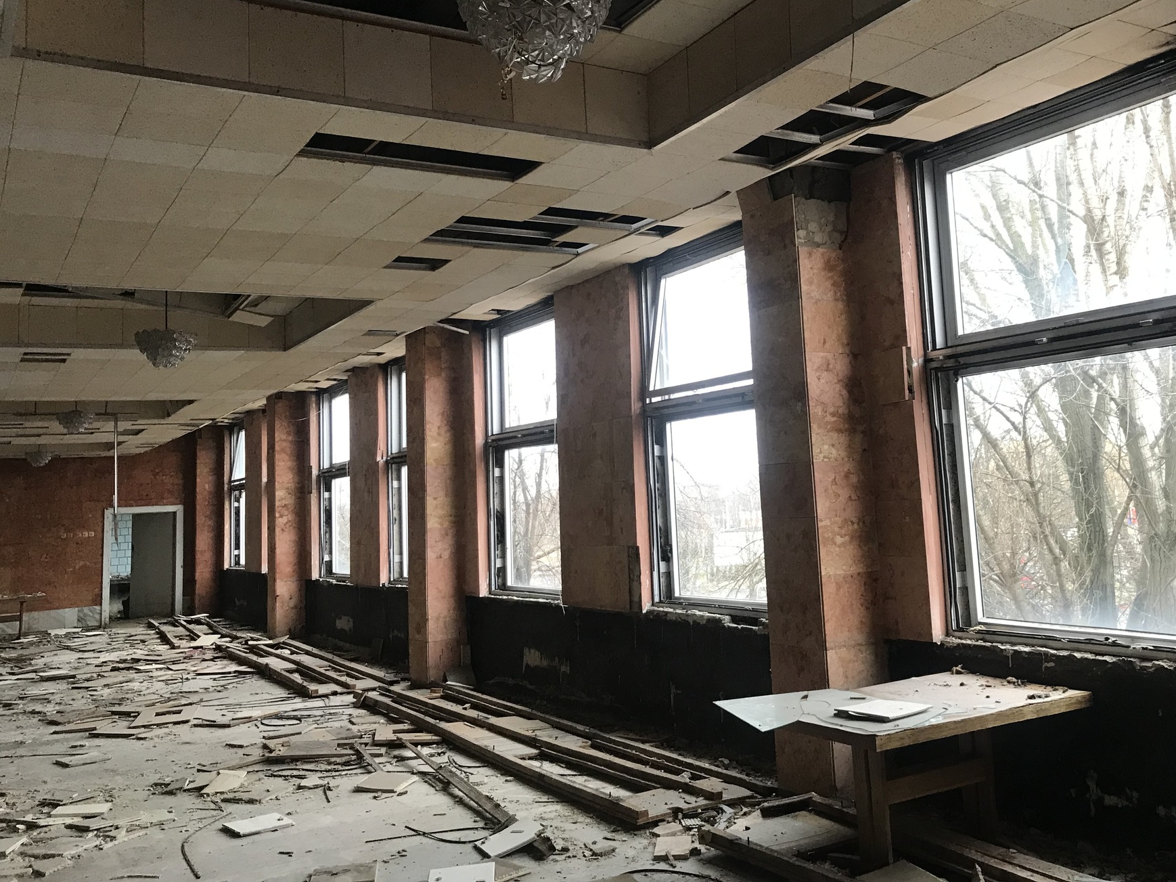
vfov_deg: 42.8
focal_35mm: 33
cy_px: 363
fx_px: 1121
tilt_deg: +8.1
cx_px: 683
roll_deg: +2.8
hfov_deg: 55.1
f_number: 1.8
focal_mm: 3.99
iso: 32
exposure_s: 1/33
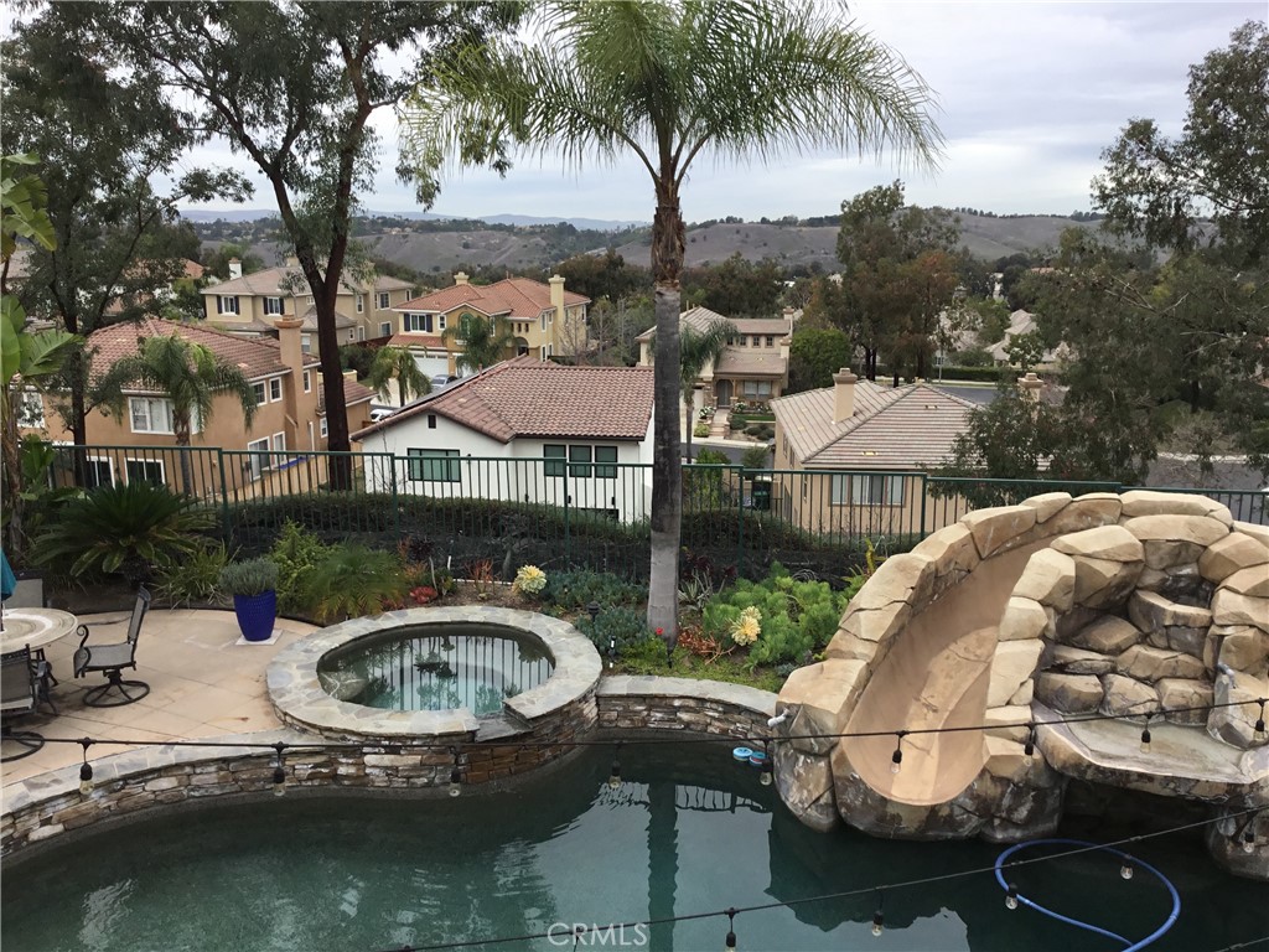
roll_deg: +0.2
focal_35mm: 31
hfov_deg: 58.4
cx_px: 634
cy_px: 476
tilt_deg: -13.2
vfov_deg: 45.4
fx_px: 1136
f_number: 2.4
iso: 25
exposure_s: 1/558
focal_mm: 3.3
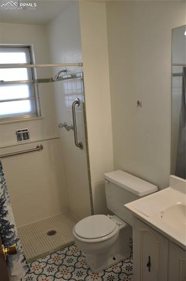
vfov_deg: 59.6
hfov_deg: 41.6
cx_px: 93
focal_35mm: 32
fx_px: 245
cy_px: 140
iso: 400
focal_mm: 21
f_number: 4.5
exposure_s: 1/80
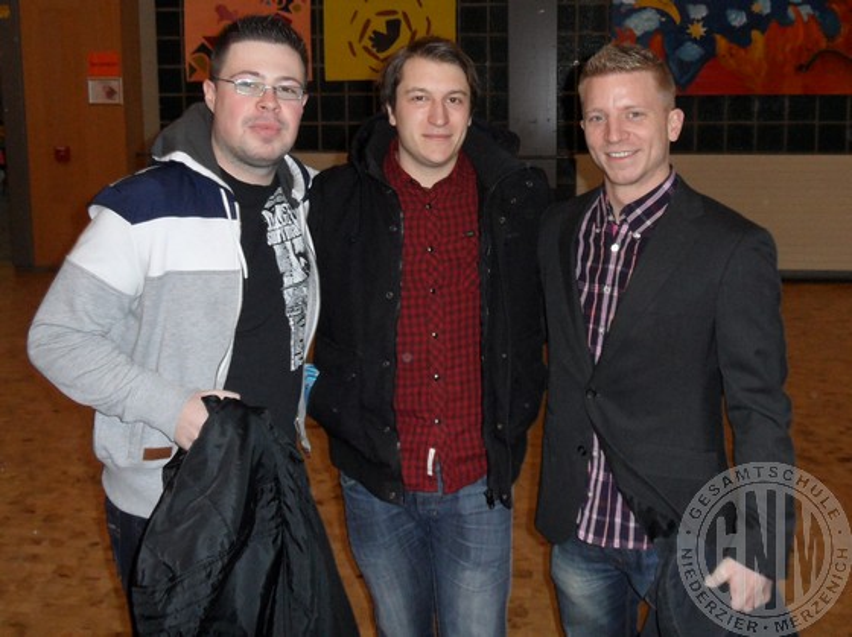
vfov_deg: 56.7
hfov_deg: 71.6
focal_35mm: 24
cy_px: 318
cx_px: 426
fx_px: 590
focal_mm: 3.9
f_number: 3.2
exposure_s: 1/30
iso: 200
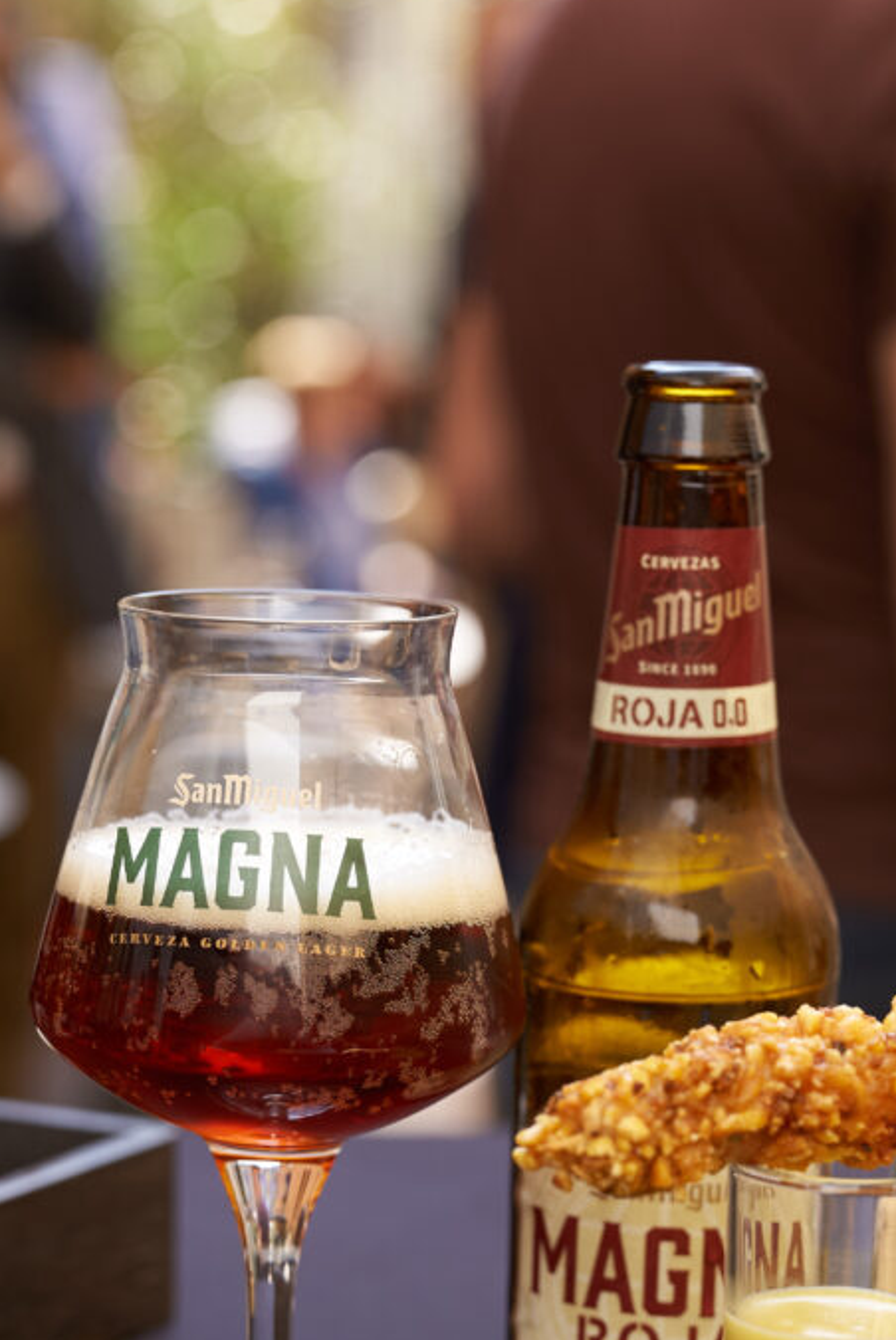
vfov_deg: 19.2
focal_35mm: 106
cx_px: 424
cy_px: 906
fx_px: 3949
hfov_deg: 12.9
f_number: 5
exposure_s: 1/640
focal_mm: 70
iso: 500
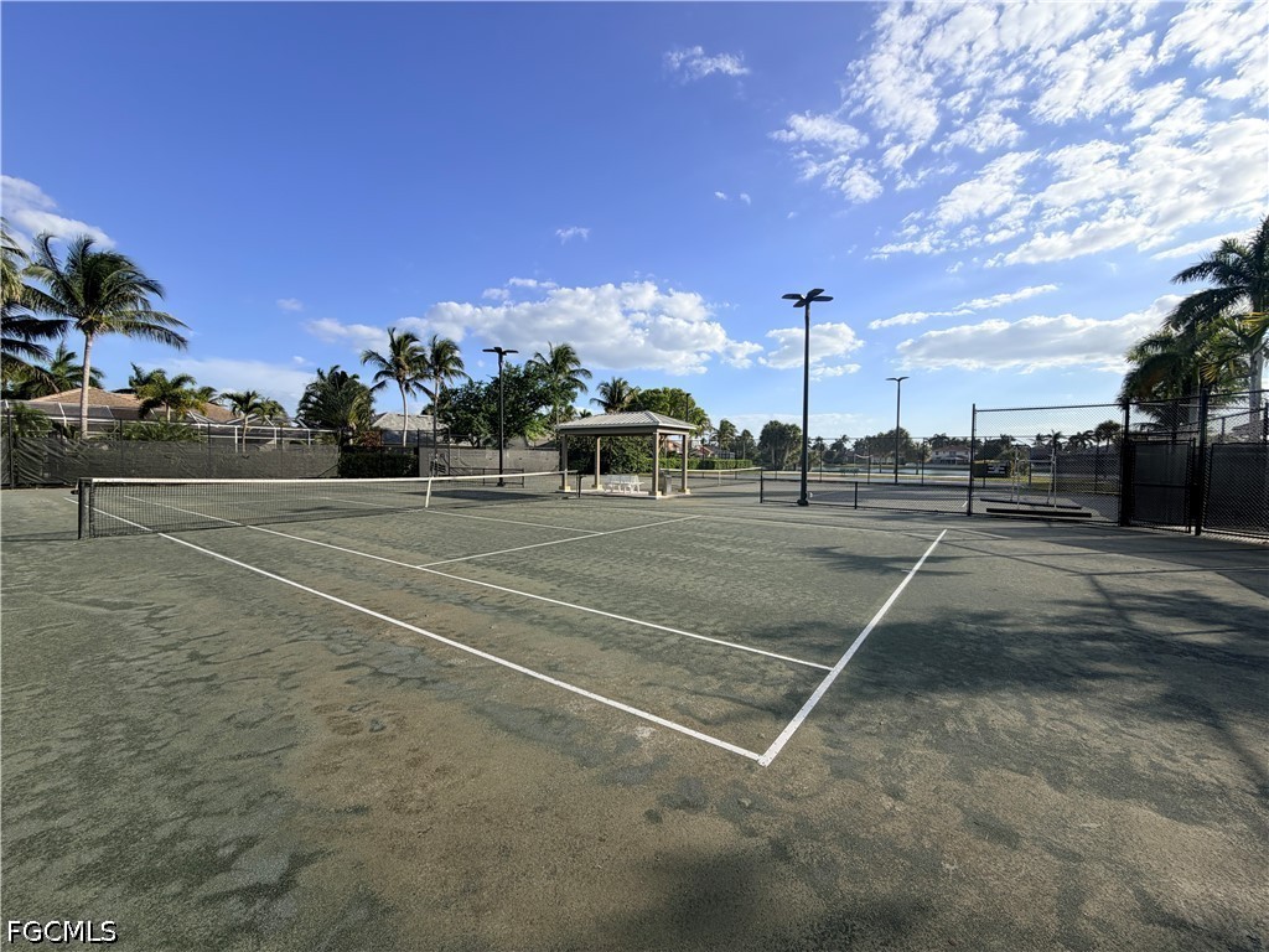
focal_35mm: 14
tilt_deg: -2.9
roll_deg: +0.6
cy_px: 476
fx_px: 513
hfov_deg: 102.1
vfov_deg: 85.7
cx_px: 634
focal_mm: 2.22
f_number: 2.2
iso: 20
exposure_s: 1/876
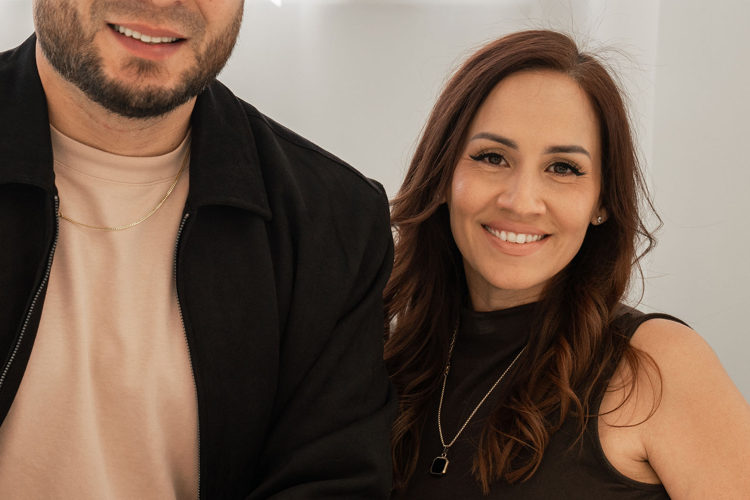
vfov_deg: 10.7
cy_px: 254
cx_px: 260
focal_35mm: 128
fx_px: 2666
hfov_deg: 16.0
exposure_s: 1/160
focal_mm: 56
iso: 400
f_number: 4
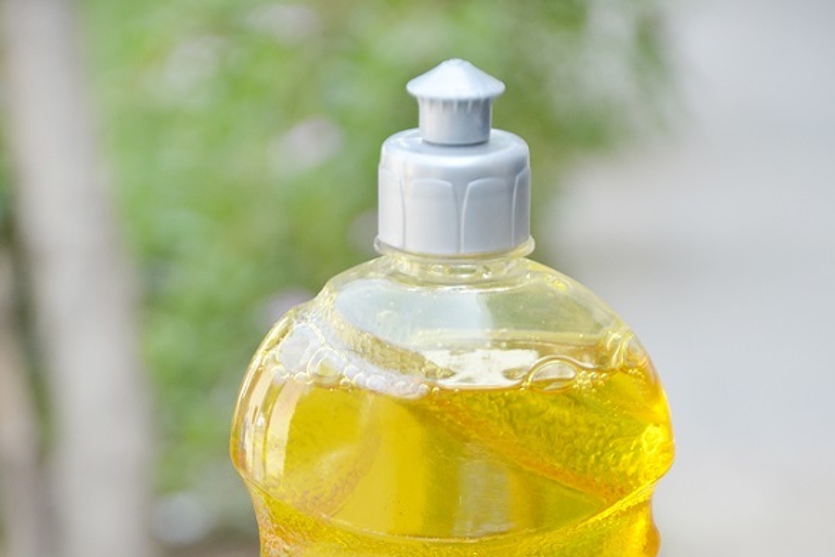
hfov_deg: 10.6
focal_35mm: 194
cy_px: 634
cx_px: 418
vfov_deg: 7.0
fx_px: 4495
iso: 320
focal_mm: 85
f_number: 5.6
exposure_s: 1/125
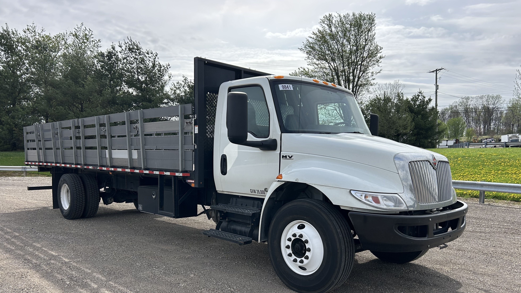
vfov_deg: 39.9
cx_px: 263
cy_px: 185
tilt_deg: -5.5
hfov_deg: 66.1
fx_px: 401
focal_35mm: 29
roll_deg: +0.5
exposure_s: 1/4115
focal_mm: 5.7
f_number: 1.5
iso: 50
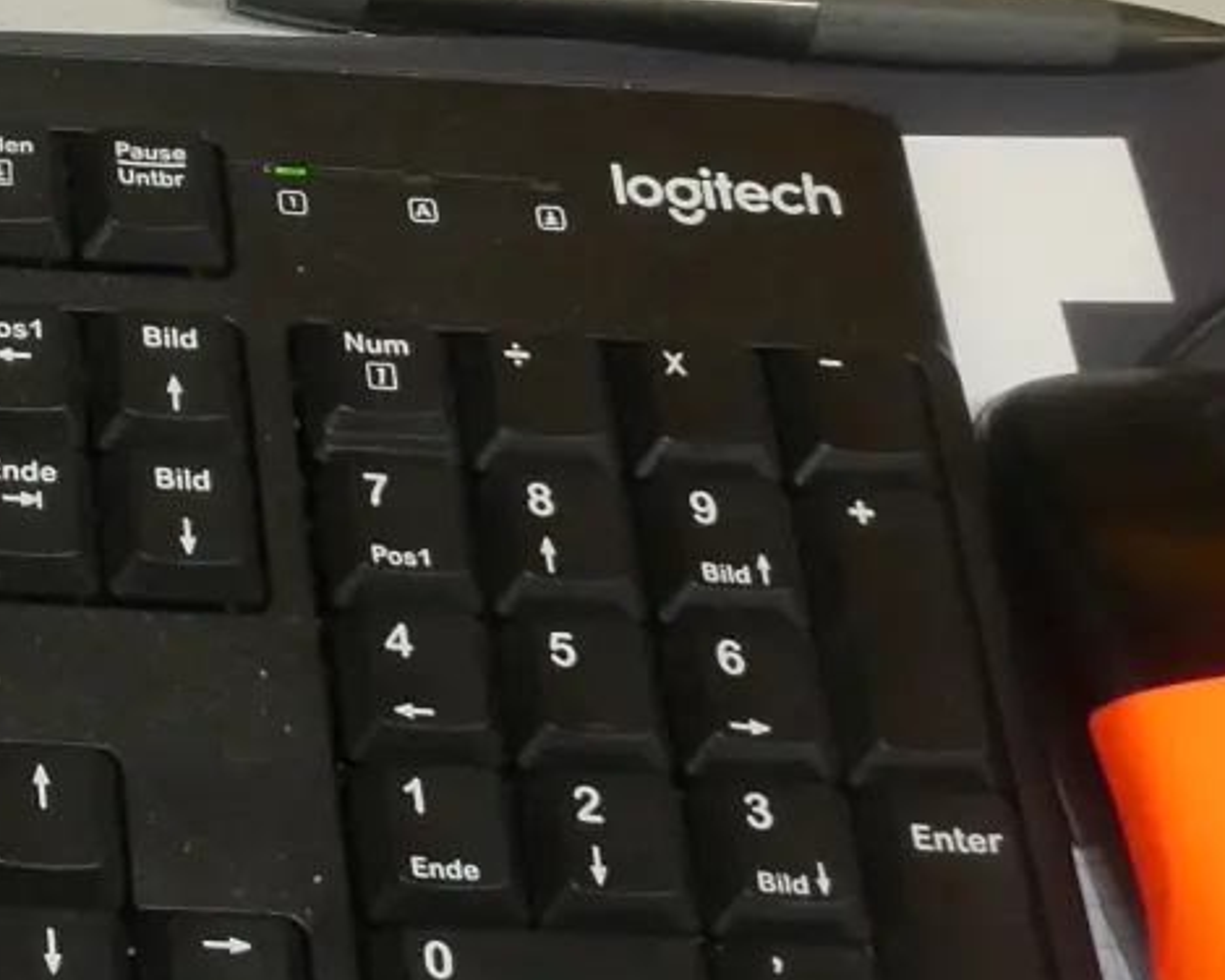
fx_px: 3480
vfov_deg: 16.0
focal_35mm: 96
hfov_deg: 17.7
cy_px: 277
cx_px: -669
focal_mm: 4.3
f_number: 3.3
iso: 200
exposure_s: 1/60
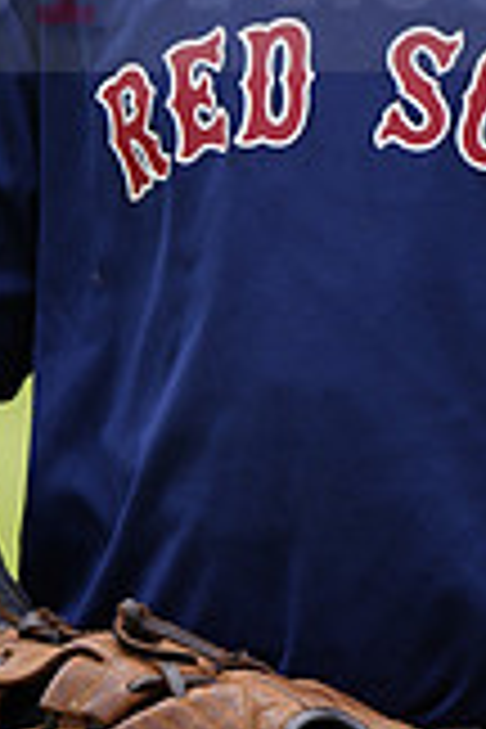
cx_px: 511
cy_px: -72
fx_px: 14498
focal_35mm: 716
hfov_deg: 1.9
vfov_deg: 2.9
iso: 100
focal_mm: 200
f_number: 5.6
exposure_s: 1/250
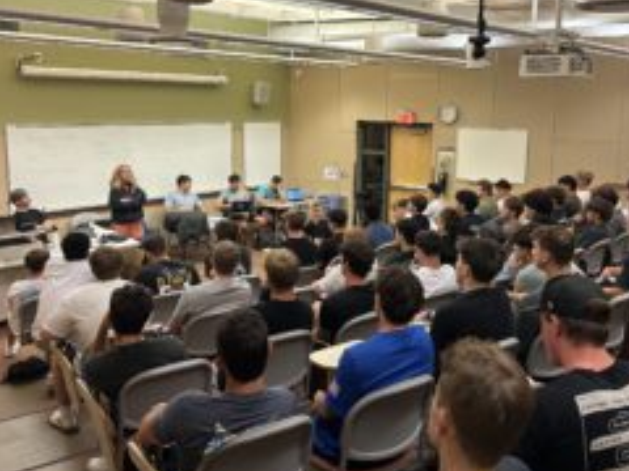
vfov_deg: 40.5
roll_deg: -1.5
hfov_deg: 52.1
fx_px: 636
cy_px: 184
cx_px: 391
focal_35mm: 35
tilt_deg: -7.0
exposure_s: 1/60
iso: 200
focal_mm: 6.86
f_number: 1.78
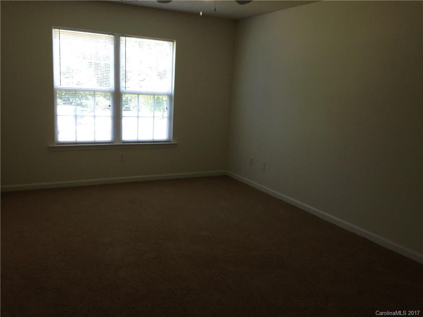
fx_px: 403
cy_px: 158
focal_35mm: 33
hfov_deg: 55.4
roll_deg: -1.9
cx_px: 212
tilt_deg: -11.0
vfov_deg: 42.9
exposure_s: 1/60
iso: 64
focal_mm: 4.12
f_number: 2.4
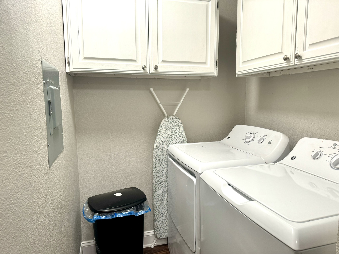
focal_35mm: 24
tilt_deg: -7.5
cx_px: 170
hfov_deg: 71.6
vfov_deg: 56.8
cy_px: 127
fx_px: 235
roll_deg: -0.9
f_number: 1.78
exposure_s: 1/120
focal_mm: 6.76
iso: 125
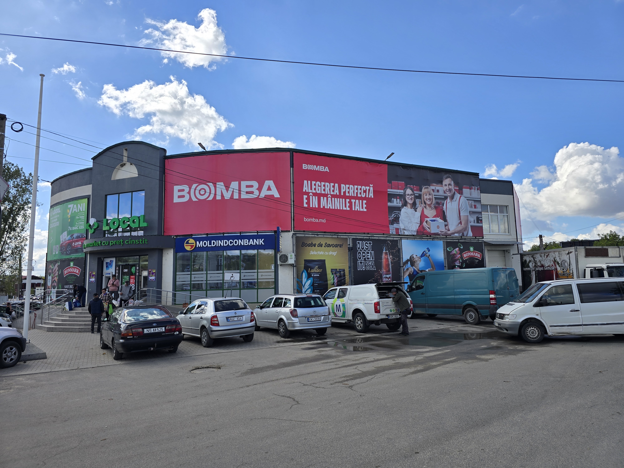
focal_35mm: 23
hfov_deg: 73.9
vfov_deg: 58.9
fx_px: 415
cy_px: 234
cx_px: 312
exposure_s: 1/1036
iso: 12
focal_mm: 6.3
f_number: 1.7
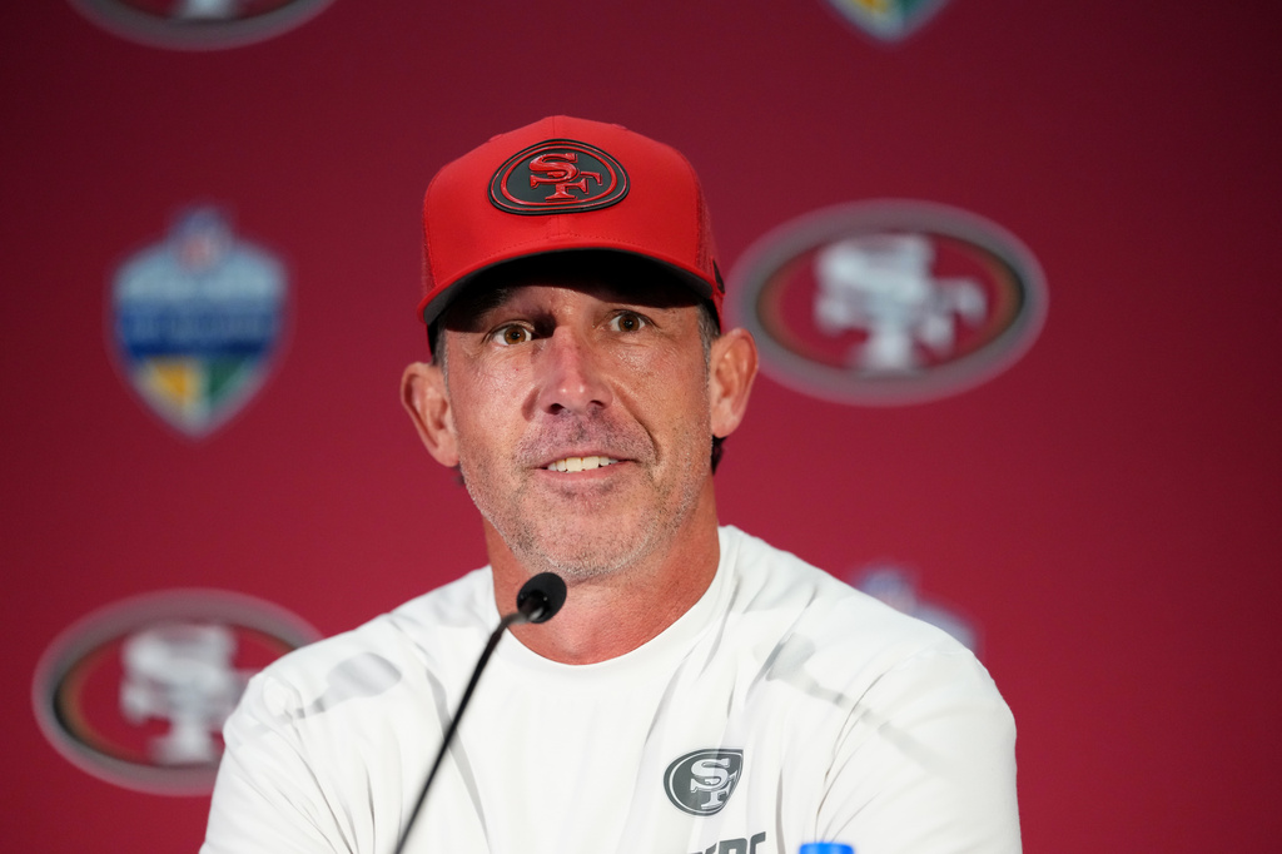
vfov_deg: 9.1
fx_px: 5340
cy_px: 427
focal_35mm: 150
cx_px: 641
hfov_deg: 13.7
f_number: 2
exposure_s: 1/640
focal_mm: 150
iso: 4000
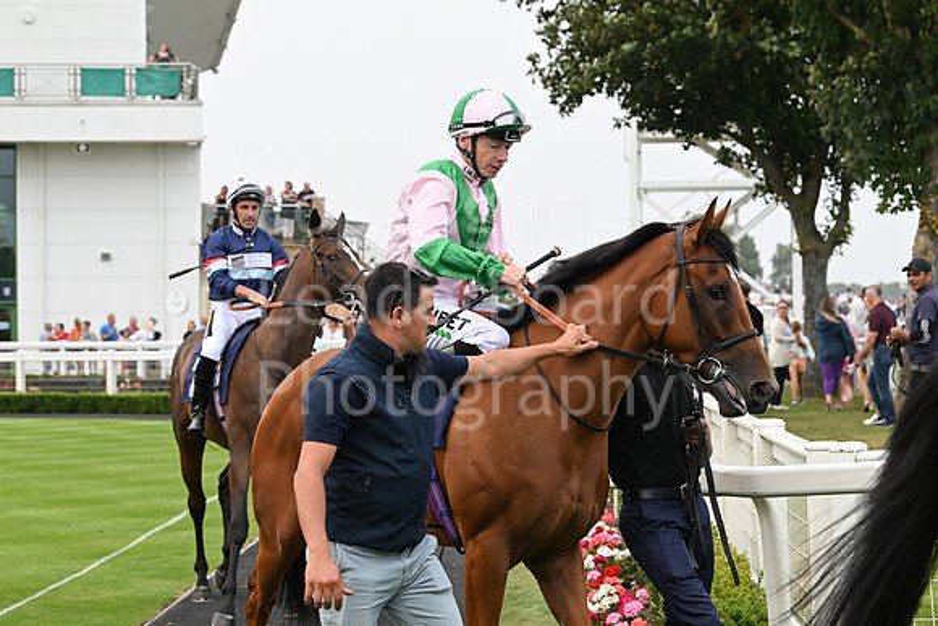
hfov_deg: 23.9
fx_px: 2215
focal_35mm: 85
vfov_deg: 16.1
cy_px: 313
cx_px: 469
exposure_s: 1/500
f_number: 5.6
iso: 640
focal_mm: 85
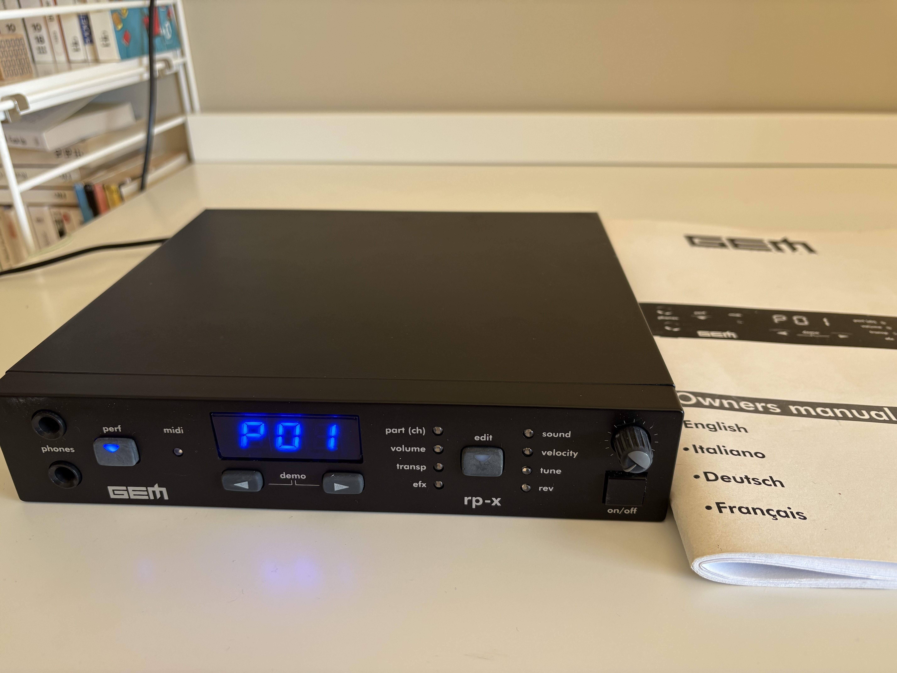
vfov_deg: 53.1
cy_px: 336
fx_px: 674
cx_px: 448
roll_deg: +1.5
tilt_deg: -27.1
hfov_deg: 67.3
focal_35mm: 26
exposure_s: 1/121
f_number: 1.6
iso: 64
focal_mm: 5.96
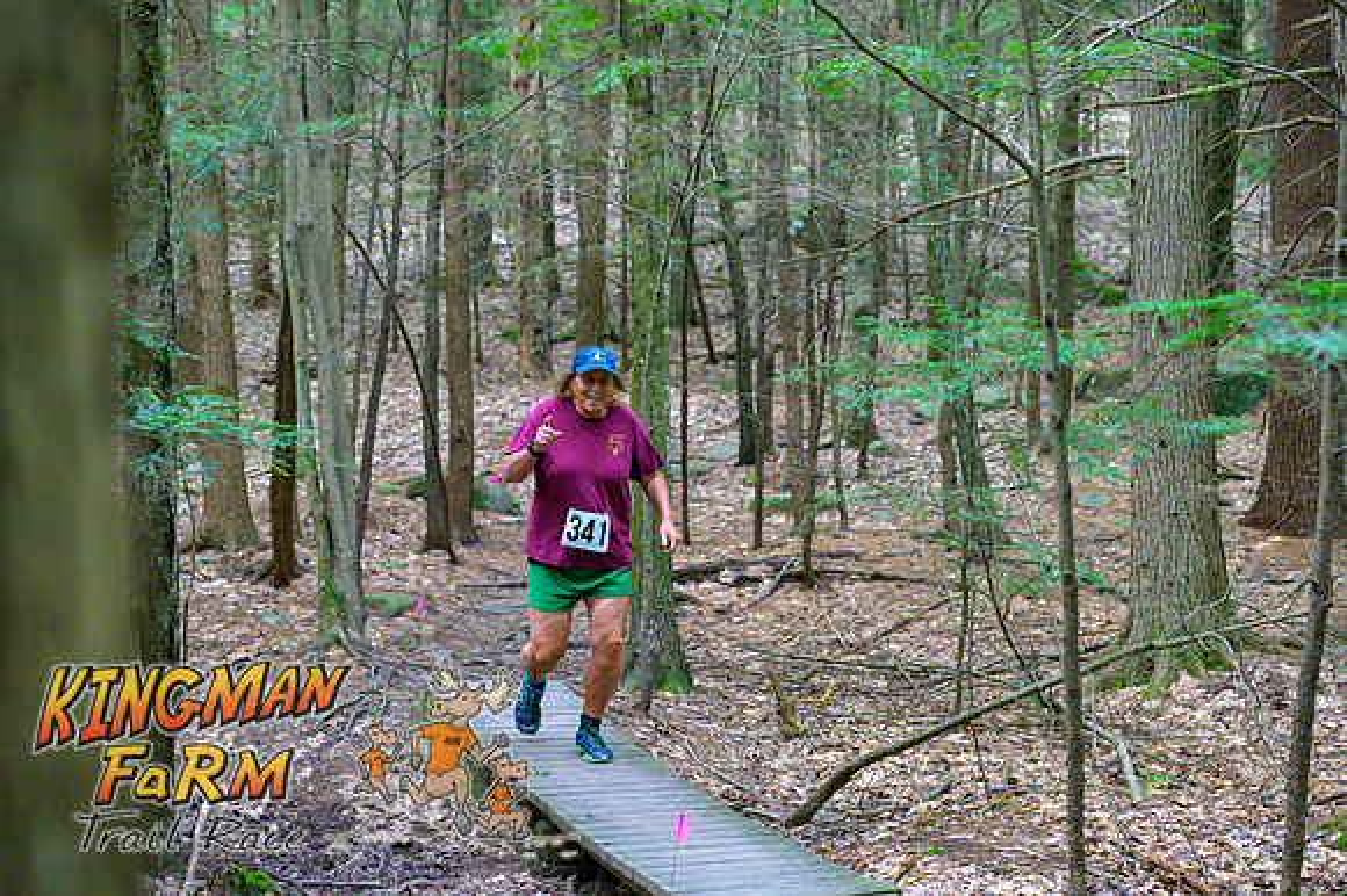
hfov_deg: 28.9
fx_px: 2618
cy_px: 448
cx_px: 674
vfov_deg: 19.4
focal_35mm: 70
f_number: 4
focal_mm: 70
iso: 8000
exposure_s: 1/320
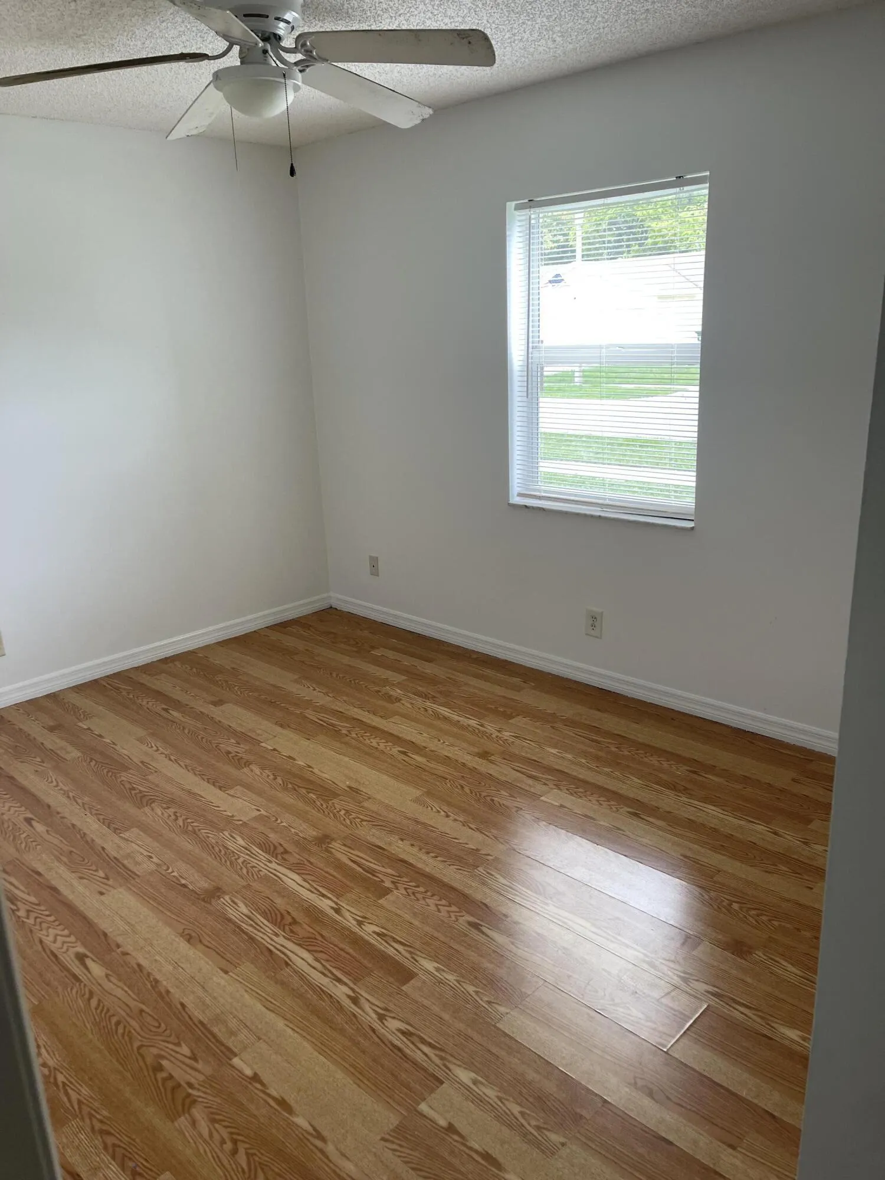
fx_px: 852
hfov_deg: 54.9
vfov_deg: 69.4
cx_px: 442
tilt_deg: -16.7
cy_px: 590
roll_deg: +1.5
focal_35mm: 25
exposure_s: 1/121
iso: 100
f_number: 1.6
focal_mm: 5.1
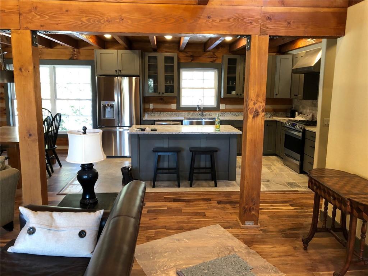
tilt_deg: -10.9
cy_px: 138
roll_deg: +0.0
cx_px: 184
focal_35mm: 28
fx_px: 298
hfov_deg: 63.4
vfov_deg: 49.7
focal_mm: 3.99
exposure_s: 1/17
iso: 40
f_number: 1.8
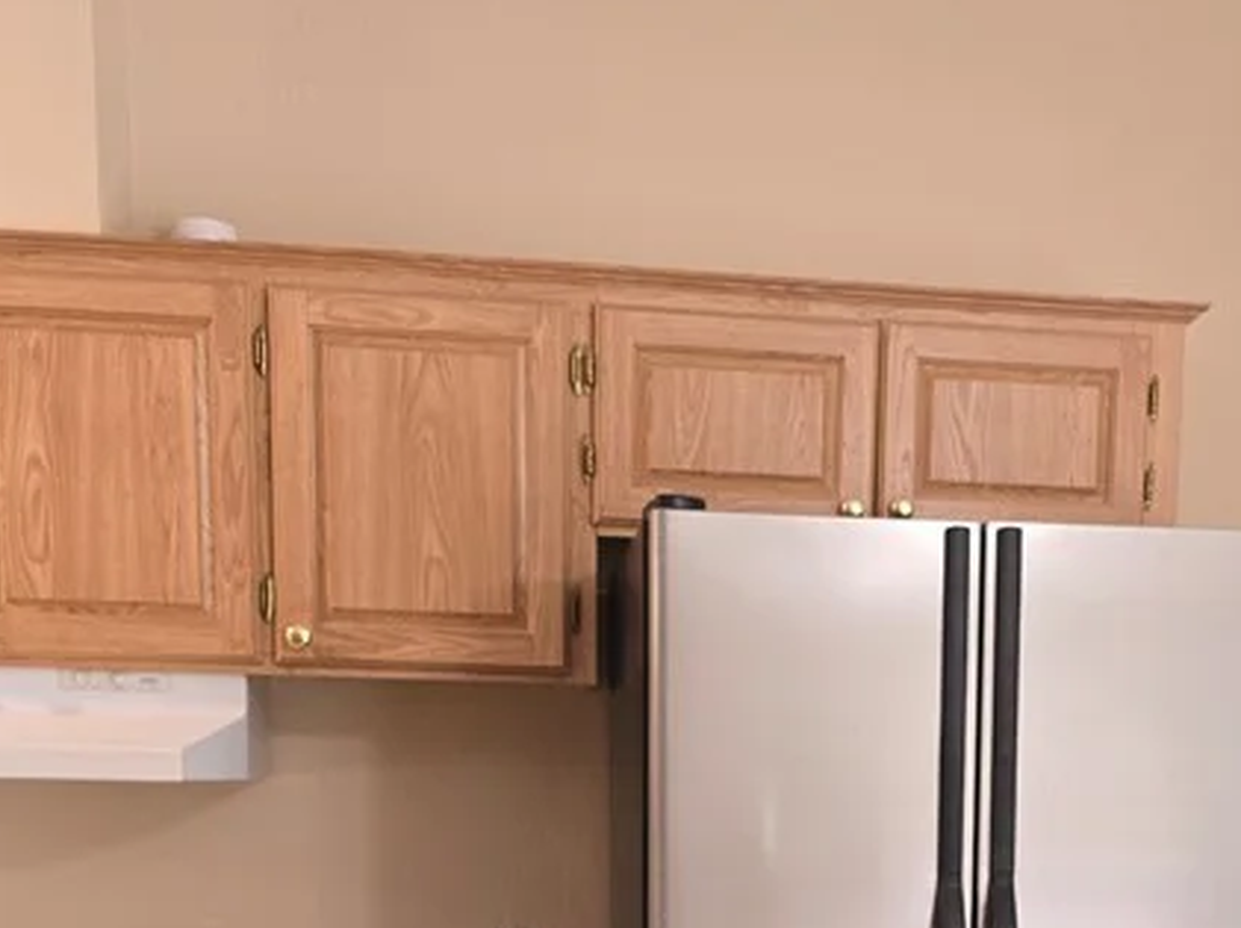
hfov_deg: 33.9
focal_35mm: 56
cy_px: 1031
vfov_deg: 24.3
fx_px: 2006
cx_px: 878
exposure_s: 1/120
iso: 250
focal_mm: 6.3
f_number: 1.7
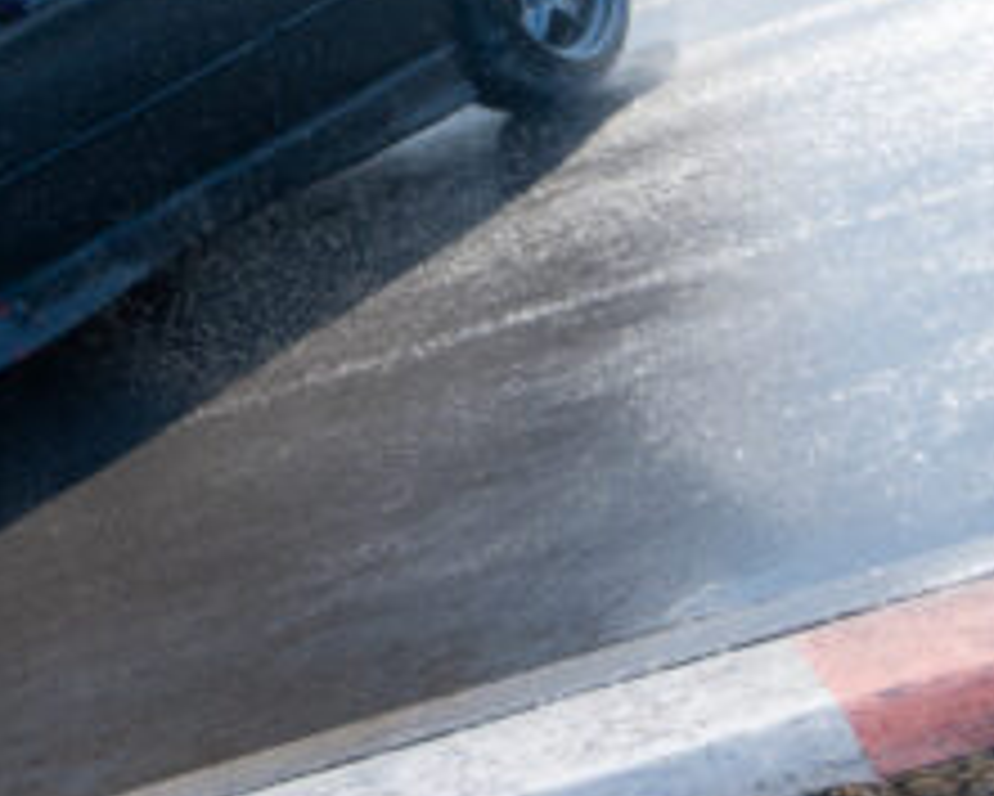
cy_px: 4
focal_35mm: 125
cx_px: -553
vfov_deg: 12.2
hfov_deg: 14.3
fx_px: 3674
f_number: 3.8
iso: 160
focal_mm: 25.5
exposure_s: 1/1250
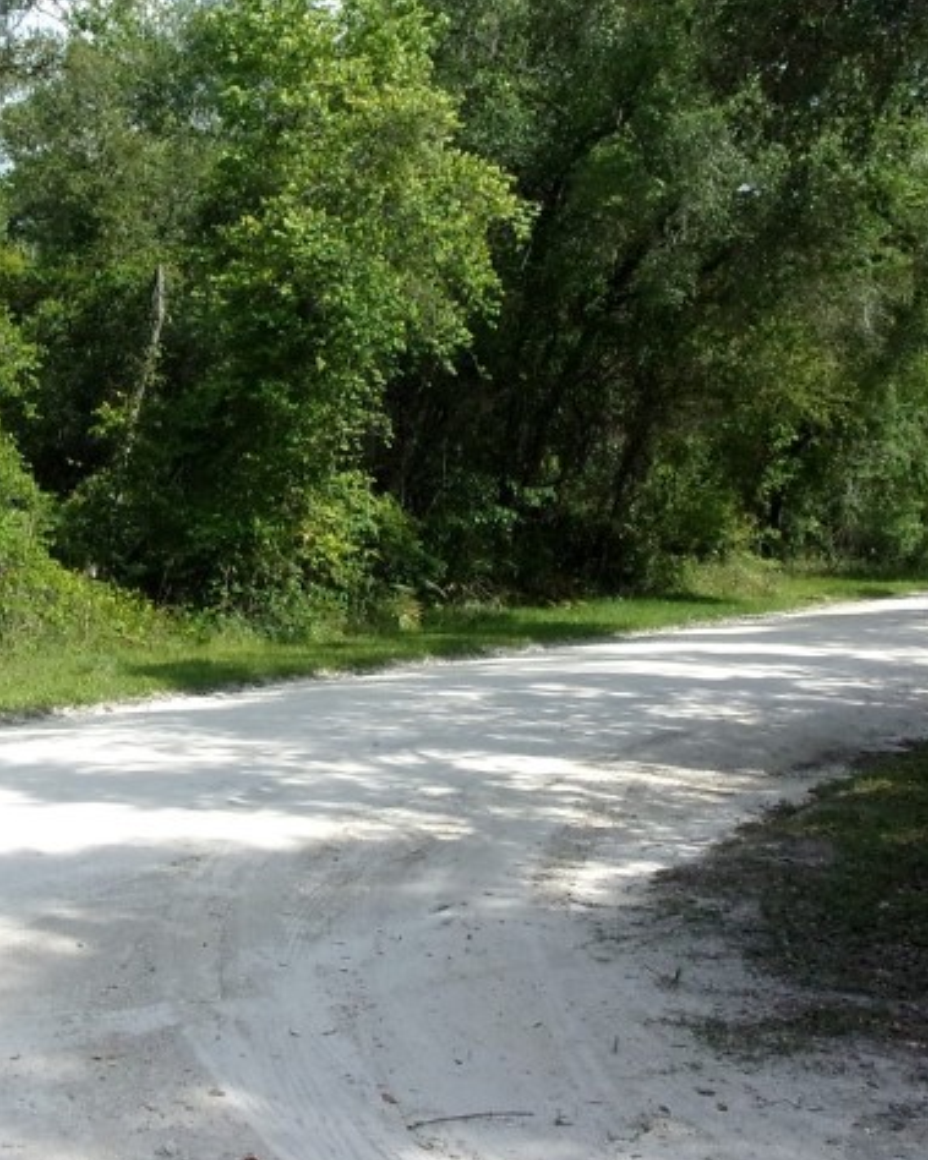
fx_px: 2026
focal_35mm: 59
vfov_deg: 31.7
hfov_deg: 25.1
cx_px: 115
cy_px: 372
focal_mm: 5.1
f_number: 10.8
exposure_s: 1/170
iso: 200
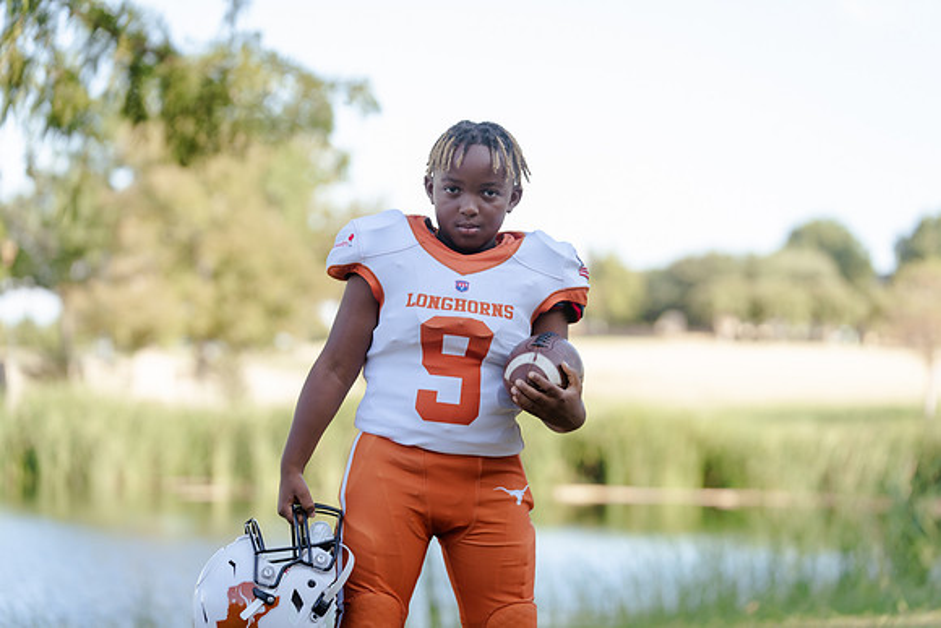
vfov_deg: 12.6
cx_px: 470
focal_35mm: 109
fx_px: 2850
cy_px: 314
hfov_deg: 18.8
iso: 160
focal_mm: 109
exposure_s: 1/320
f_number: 3.2
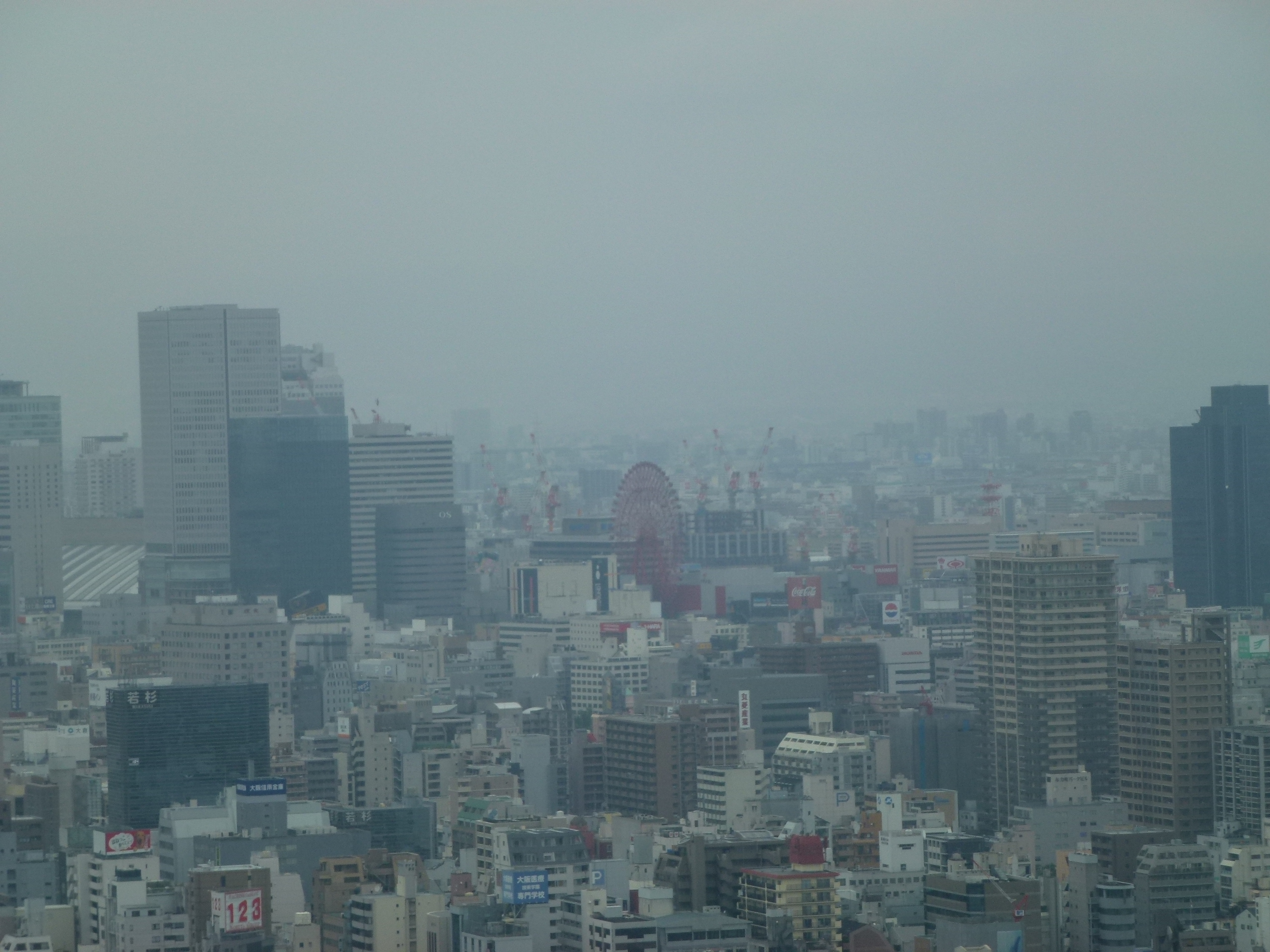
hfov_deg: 11.8
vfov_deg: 8.8
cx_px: 635
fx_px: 6164
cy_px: 476
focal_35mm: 168
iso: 100
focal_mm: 30.1
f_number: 5.4
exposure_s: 1/320
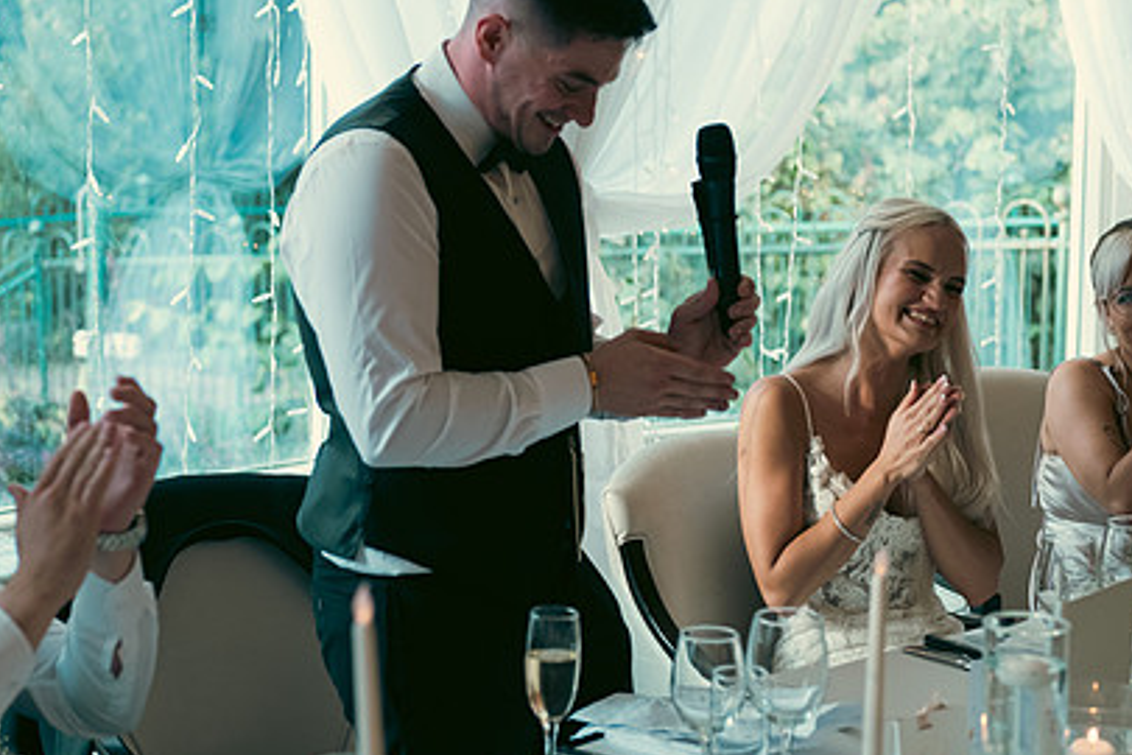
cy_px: 287
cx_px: 531
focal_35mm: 86
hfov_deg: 23.6
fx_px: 2704
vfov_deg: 15.9
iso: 400
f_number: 3.5
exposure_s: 1/160
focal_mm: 60
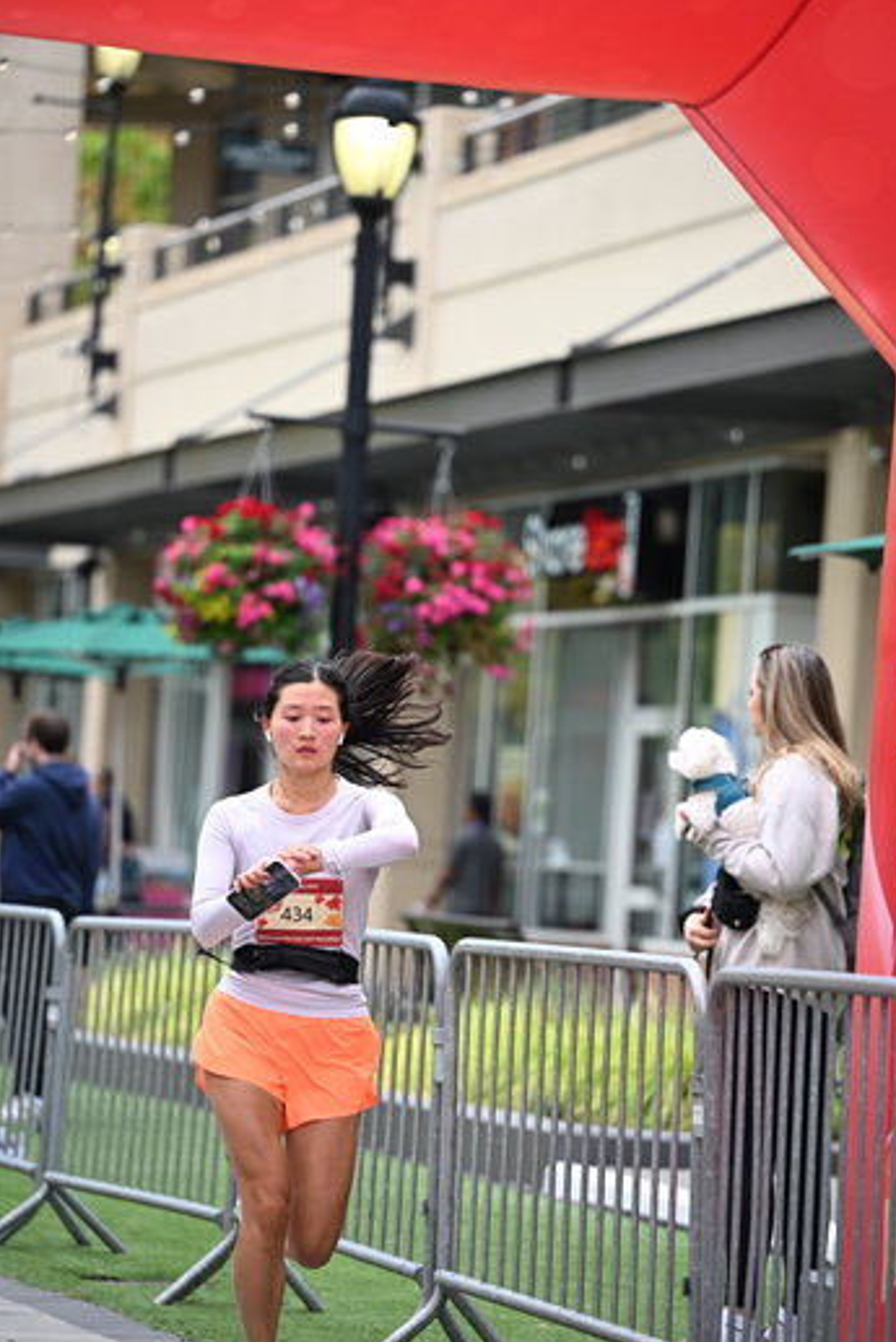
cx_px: 474
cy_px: 667
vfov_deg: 13.8
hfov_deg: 9.2
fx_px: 5559
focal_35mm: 149
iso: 640
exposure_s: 1/2000
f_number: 2.8
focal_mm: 140
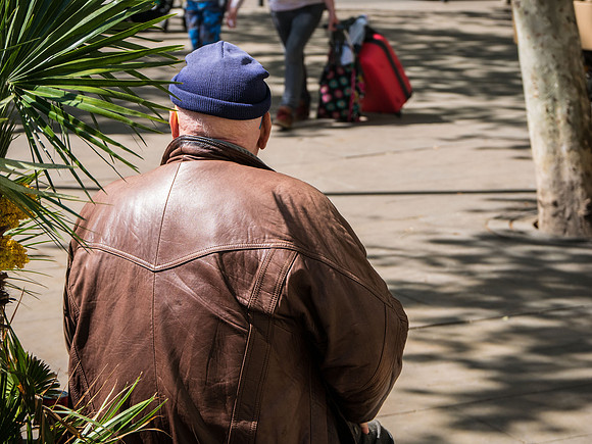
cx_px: 296
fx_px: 1710
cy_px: 222
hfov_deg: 19.6
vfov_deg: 14.8
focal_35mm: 100
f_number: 4.9
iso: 200
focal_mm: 50
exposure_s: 1/640
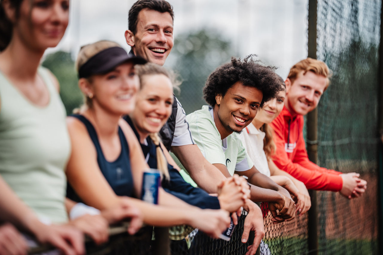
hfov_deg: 14.5
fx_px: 1510
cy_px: 128
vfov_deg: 9.7
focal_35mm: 142
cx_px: 192
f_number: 2
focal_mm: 142
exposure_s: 1/2500
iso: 250
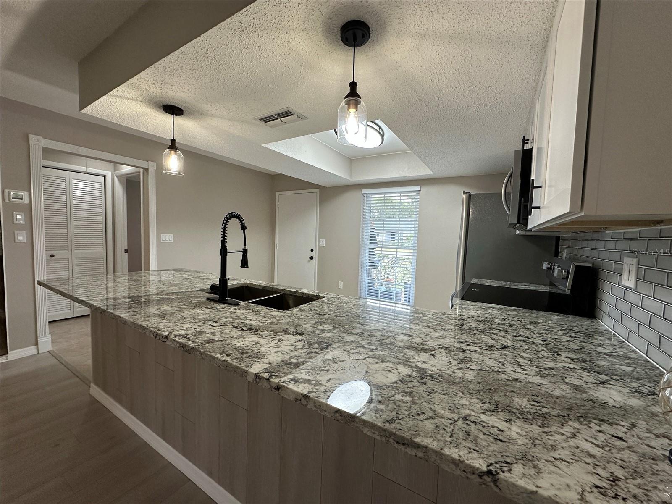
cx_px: 336
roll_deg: -2.2
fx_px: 272
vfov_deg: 85.7
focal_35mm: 14
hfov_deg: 102.1
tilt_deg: -3.8
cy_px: 252
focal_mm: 2.22
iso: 160
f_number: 2.2
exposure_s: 1/120
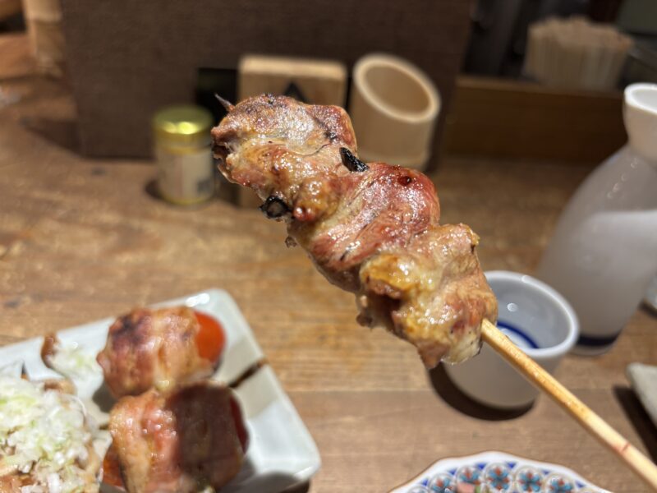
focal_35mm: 26
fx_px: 493
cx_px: 328
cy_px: 246
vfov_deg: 53.1
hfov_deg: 67.3
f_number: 1.6
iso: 125
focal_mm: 5.96
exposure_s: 1/50
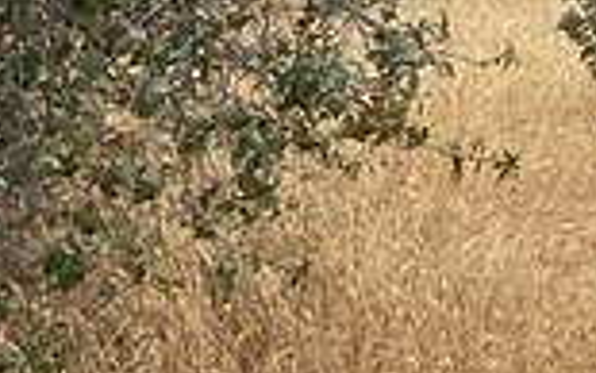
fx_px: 2957
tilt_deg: +6.0
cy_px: -192
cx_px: 1511
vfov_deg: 7.1
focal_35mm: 182
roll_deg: +2.0
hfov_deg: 9.9
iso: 32
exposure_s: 1/2183
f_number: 1.8
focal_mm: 4.25
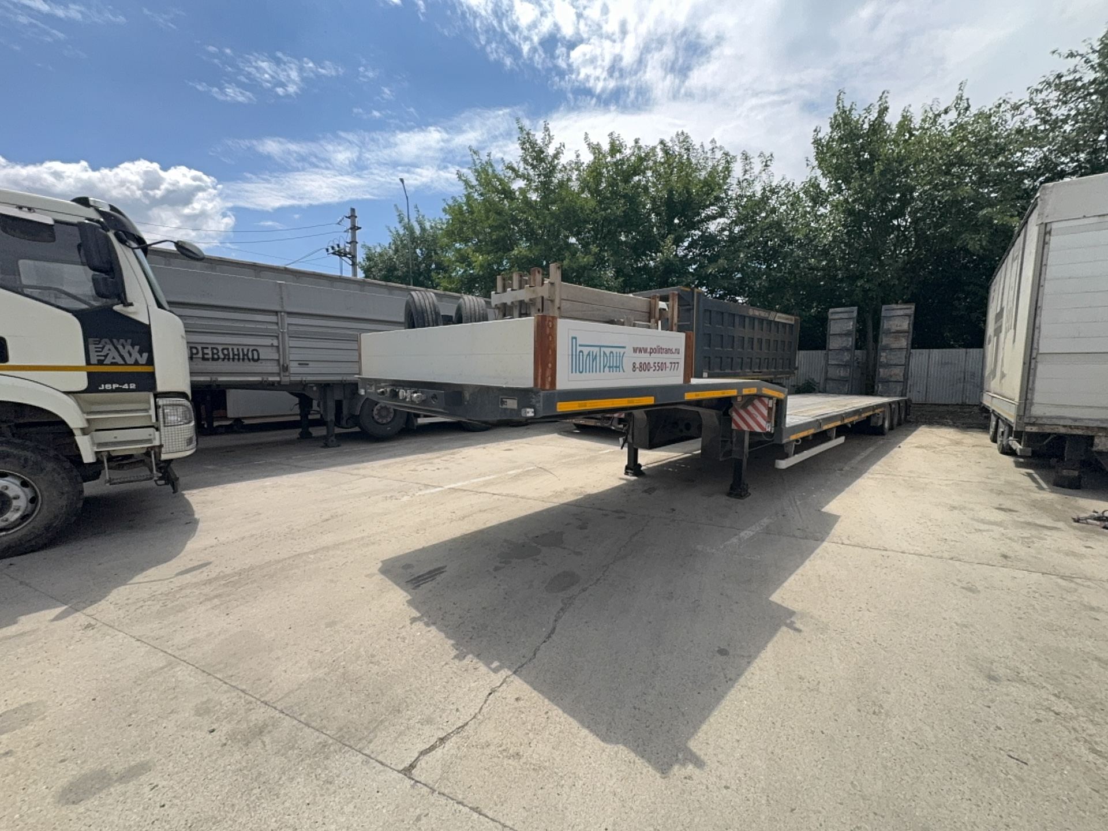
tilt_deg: -5.2
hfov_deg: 102.1
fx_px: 448
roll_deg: +1.2
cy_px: 416
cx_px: 554
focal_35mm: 14
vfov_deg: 85.7
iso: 32
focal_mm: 2.22
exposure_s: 1/2545
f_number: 2.2
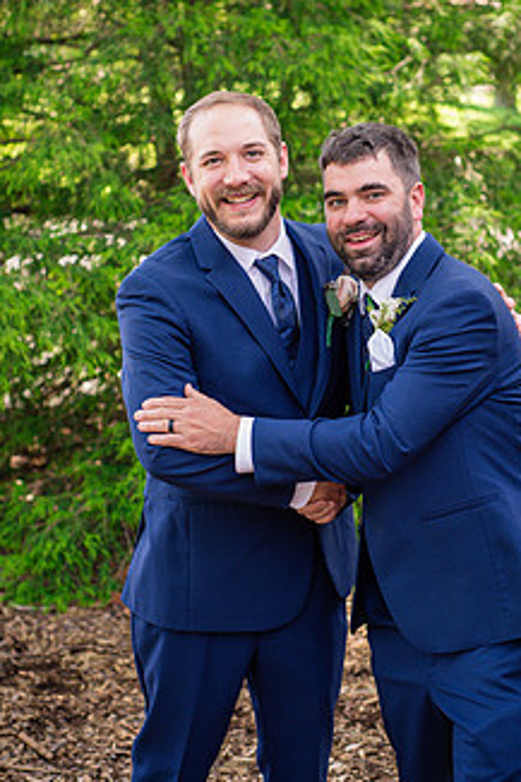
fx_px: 1499
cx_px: 312
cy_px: 362
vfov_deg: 29.2
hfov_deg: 19.7
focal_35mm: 69
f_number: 3.2
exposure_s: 1/320
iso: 400
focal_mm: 50
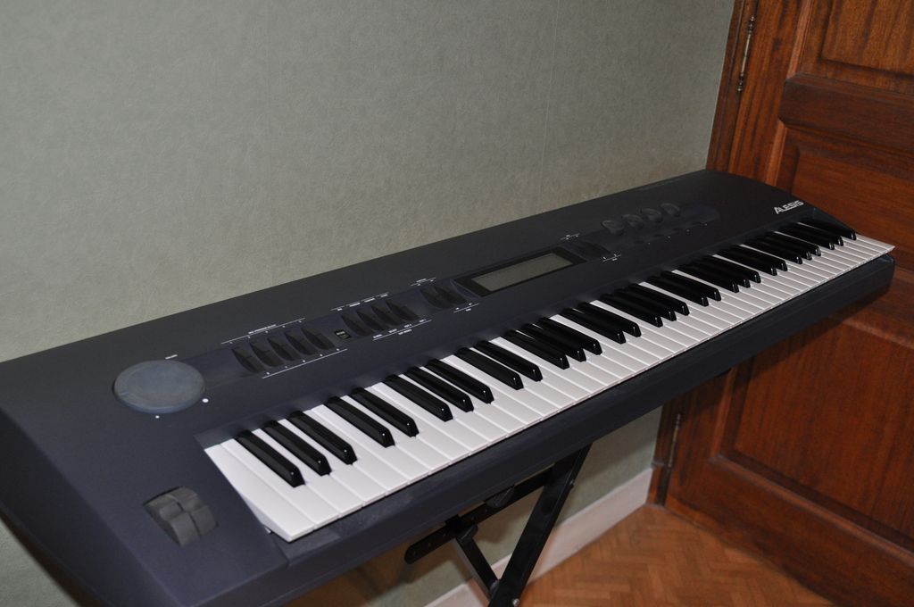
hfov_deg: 49.6
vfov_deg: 34.1
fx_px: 989
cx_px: 457
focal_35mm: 39
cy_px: 304
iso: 800
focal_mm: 26
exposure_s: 1/60
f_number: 3.3
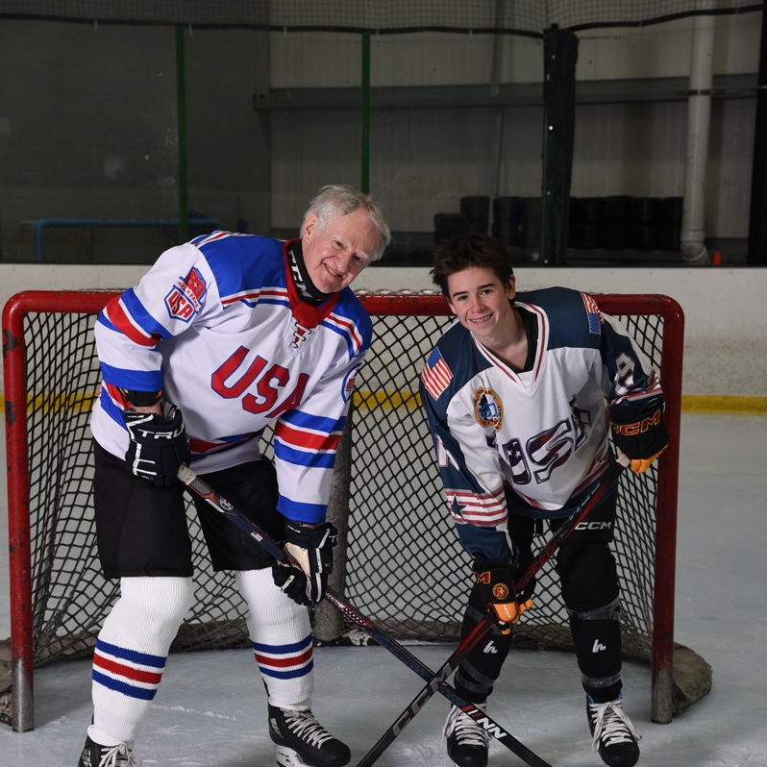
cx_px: 384
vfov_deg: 20.8
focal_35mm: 83
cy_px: 530
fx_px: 2081
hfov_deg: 20.9
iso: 400
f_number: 7.1
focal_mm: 65
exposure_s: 1/125
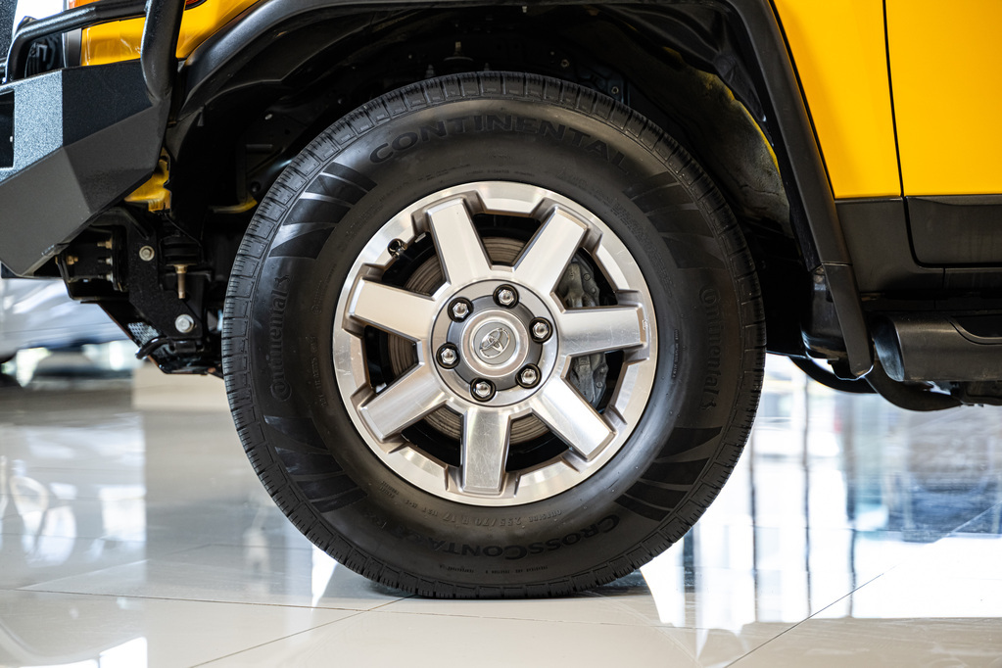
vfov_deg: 18.2
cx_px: 501
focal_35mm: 75
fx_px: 2087
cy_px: 334
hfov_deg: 27.0
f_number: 2.8
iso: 640
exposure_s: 1/125
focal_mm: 75
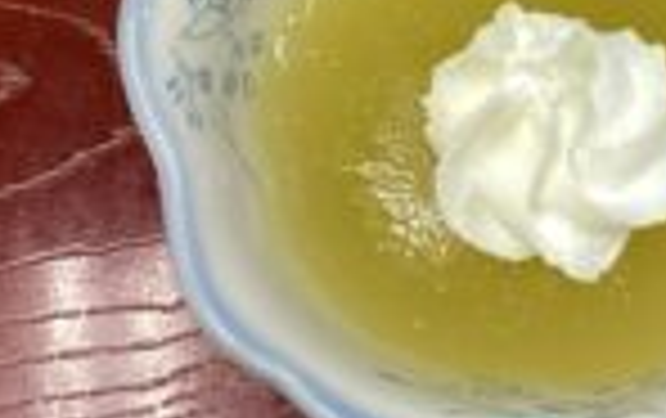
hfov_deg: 24.5
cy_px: 97
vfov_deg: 15.7
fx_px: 1509
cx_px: 538
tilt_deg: -70.4
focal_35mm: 83
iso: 125
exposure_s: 1/50
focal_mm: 3.3
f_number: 2.4
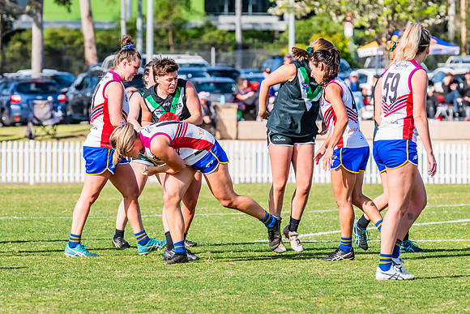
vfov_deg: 3.1
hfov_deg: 4.7
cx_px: 208
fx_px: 5736
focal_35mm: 439
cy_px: 202
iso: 800
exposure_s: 1/1600
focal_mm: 290
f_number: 9
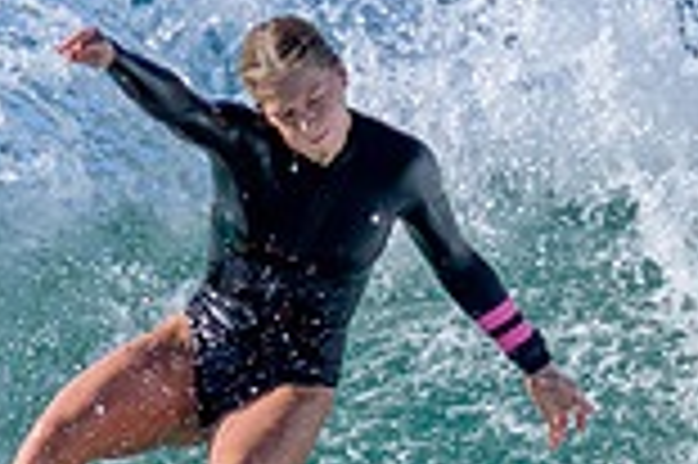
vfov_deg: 0.3
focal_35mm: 4090
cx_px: 523
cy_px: 377
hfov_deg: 0.5
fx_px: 79216
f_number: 11
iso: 320
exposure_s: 1/800
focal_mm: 800
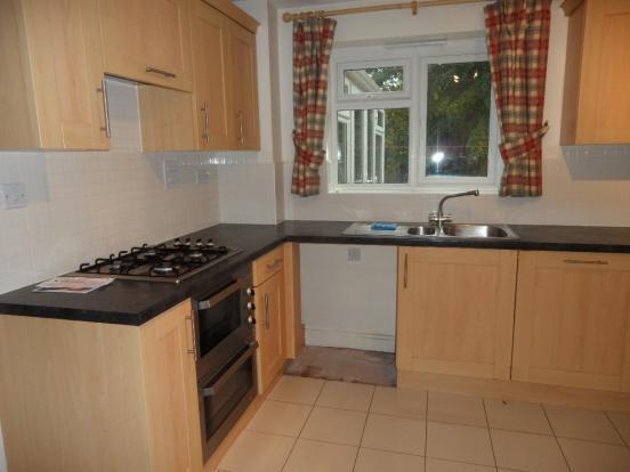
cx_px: 315
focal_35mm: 24
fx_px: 437
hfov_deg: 71.6
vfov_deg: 56.8
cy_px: 236
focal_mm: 4.1
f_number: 2.9
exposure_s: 1/30
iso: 100
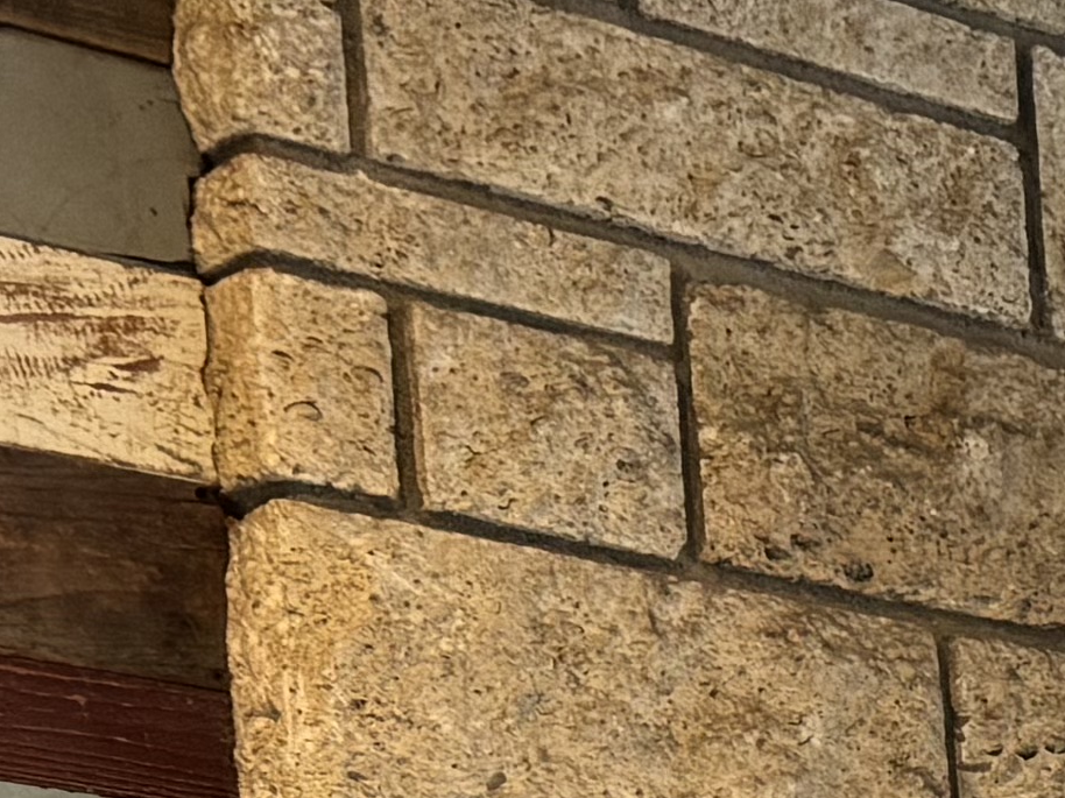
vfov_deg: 8.2
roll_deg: +1.5
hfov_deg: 11.7
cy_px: 2488
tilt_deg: -8.3
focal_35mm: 150
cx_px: 2167
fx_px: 4614
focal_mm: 6.76
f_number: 1.78
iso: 160
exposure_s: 1/60
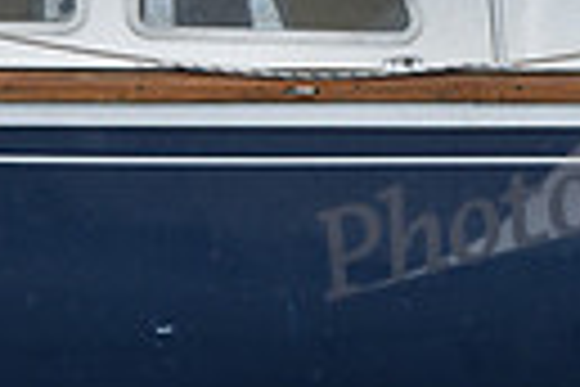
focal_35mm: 650
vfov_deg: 2.1
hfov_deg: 3.1
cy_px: -115
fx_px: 10471
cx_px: 1187
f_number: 9
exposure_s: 1/800
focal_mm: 145
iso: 250
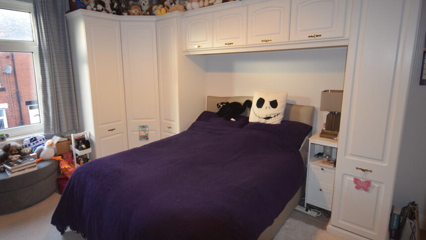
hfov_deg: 84.6
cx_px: 191
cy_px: 110
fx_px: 233
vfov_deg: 54.4
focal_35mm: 21
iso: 800
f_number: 4.2
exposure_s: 1/60
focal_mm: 11
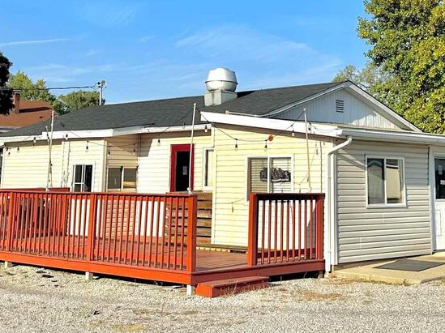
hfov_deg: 30.6
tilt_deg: +10.3
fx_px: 809
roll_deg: +2.3
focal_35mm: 63
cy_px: 26
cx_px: 271
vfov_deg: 22.6
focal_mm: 6.86
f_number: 1.78
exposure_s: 1/4762
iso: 80
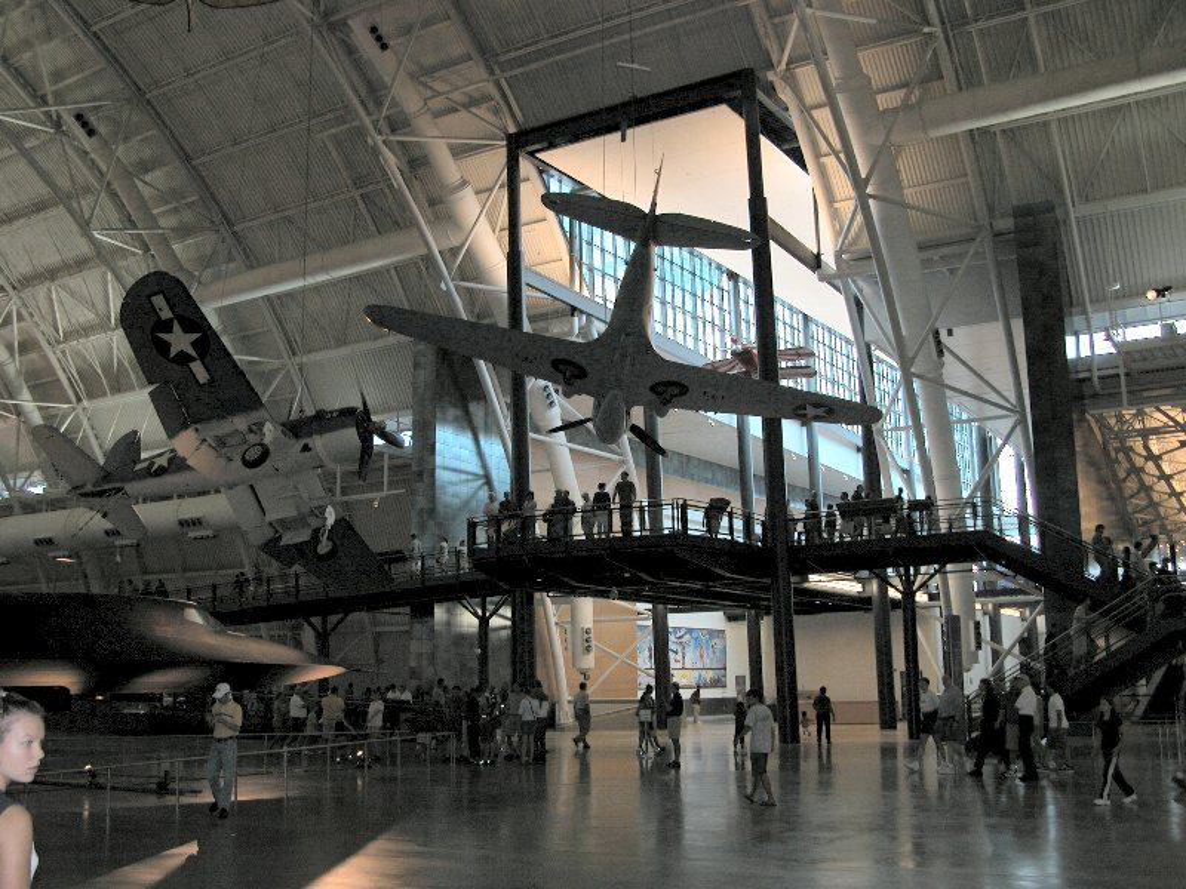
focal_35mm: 35
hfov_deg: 52.6
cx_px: 593
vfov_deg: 40.7
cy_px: 444
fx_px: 1199
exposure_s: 1/30
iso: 100
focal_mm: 8.9
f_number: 2.8
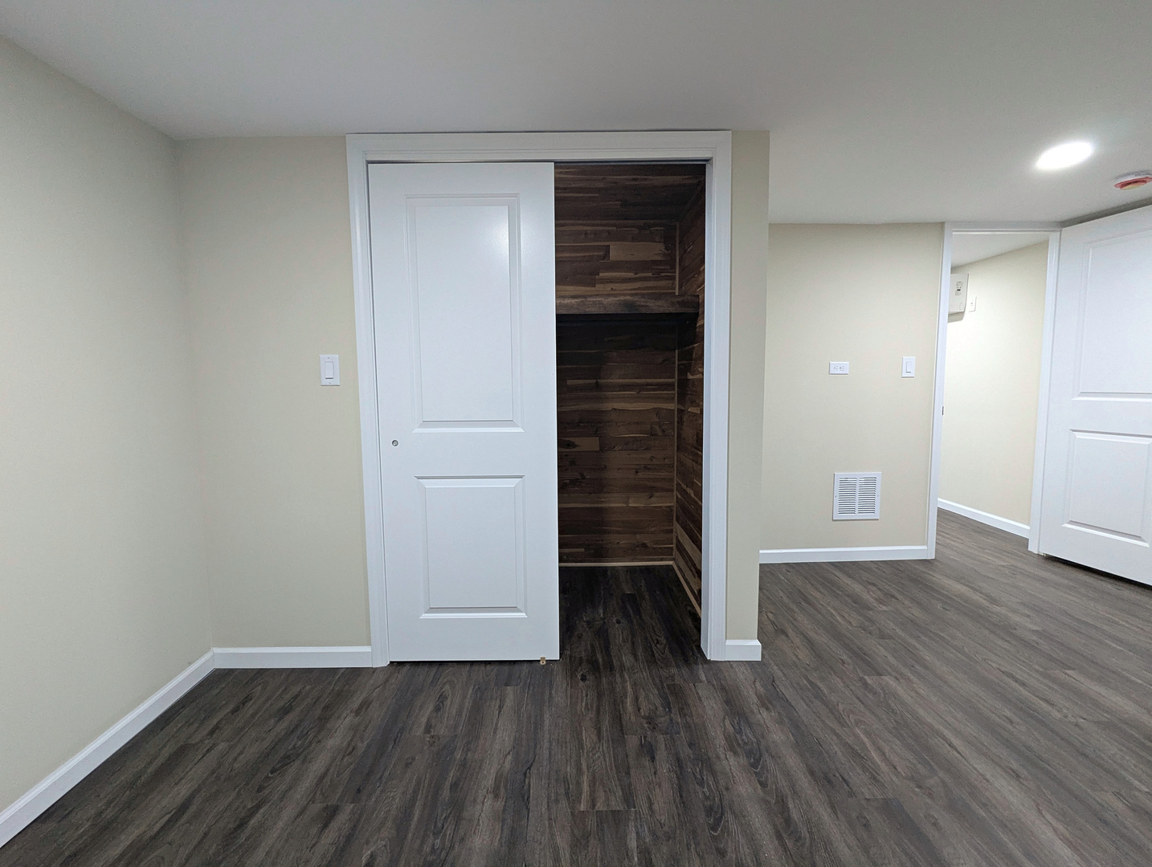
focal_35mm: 16
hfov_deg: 94.4
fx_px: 533
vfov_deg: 78.3
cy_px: 434
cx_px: 576
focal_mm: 2.35
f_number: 2.2
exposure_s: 1/23.8
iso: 166
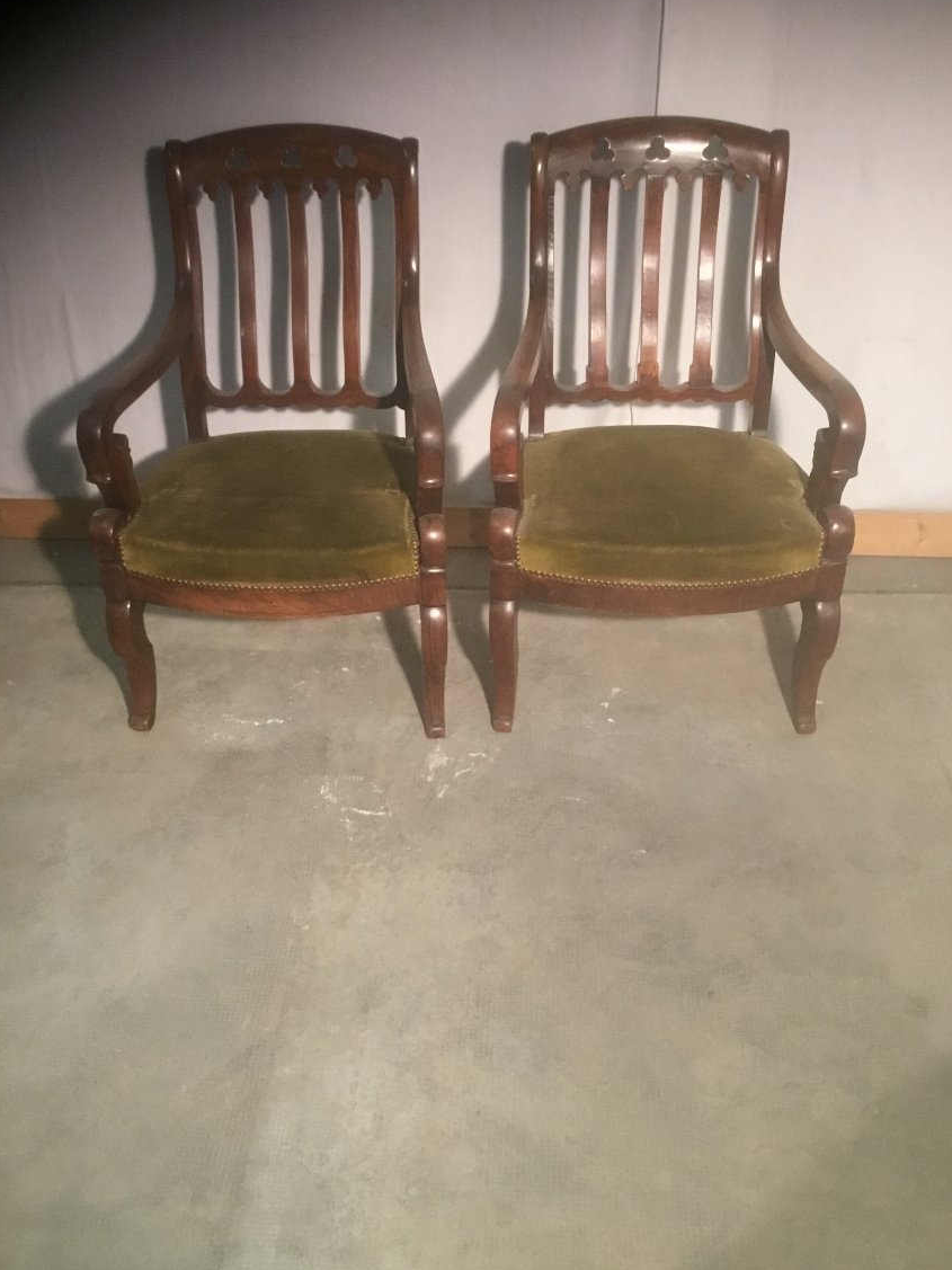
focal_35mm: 33
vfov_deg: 55.4
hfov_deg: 42.9
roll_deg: +0.2
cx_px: 460
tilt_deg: -33.8
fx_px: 1210
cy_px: 624
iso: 200
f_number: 2.4
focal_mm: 3.3
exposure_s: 1/33
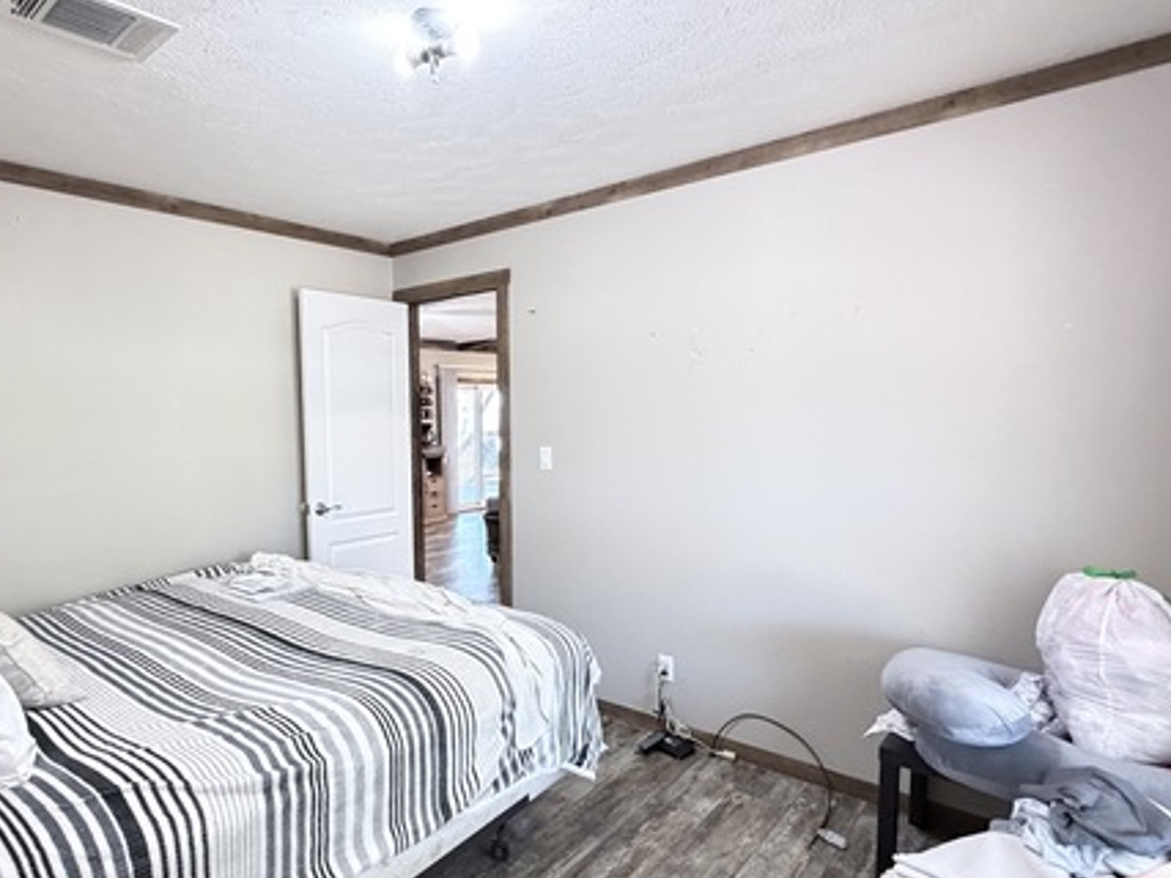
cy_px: 477
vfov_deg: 63.3
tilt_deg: -4.4
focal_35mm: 21
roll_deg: +0.9
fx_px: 710
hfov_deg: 78.4
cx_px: 491
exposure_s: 1/60
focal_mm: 2.22
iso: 640
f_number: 2.2
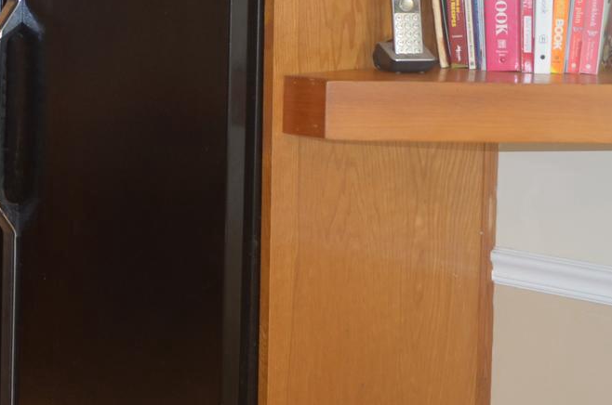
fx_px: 1425
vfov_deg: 16.0
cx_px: 38
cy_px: 33
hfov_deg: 23.5
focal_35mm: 84
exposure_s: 1/25
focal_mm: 18
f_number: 3.5
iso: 400
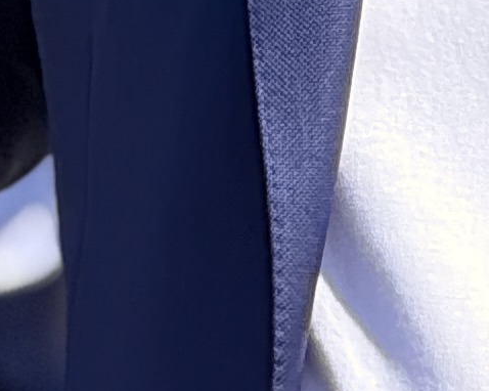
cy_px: -693
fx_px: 11920
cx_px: 718
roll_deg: +1.3
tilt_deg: +1.7
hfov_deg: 2.3
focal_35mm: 824
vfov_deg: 1.9
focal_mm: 16.89
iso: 50
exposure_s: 1/585
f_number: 2.8
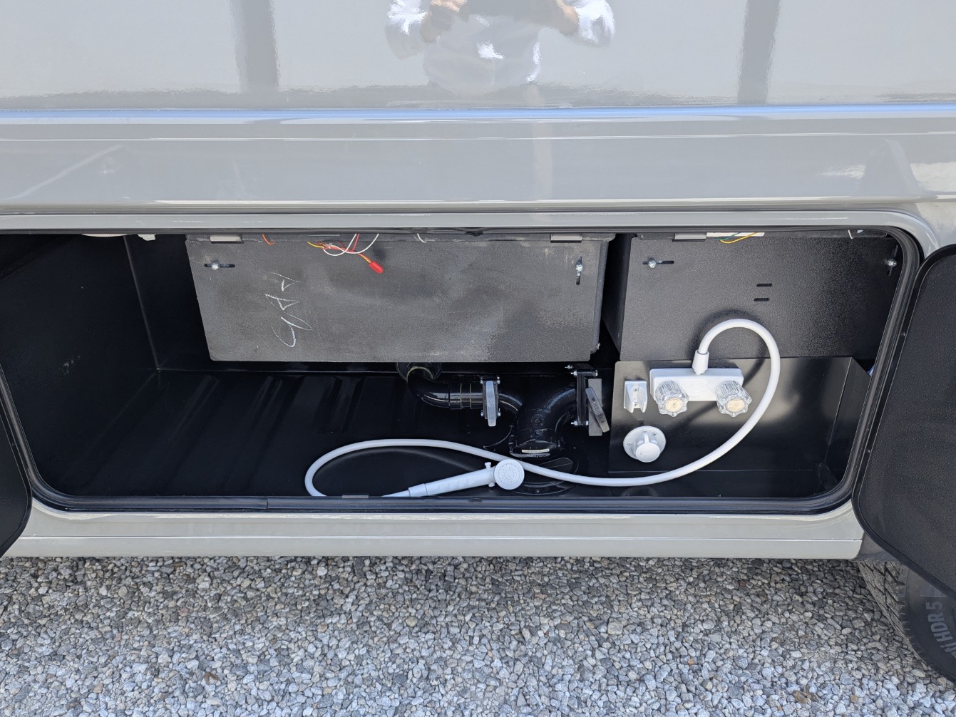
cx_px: 467
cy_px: 365
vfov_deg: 54.9
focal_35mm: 25
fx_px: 690
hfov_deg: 69.4
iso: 48
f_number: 1.85
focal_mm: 6.81
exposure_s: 1/303
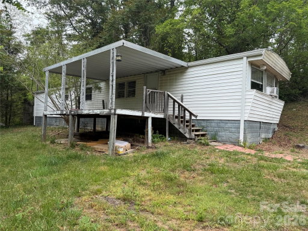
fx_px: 214
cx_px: 154
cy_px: 116
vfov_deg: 56.8
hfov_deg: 71.6
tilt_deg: +2.0
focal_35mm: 24
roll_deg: -2.9
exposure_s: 1/1060
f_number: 1.78
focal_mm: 6.76
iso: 80
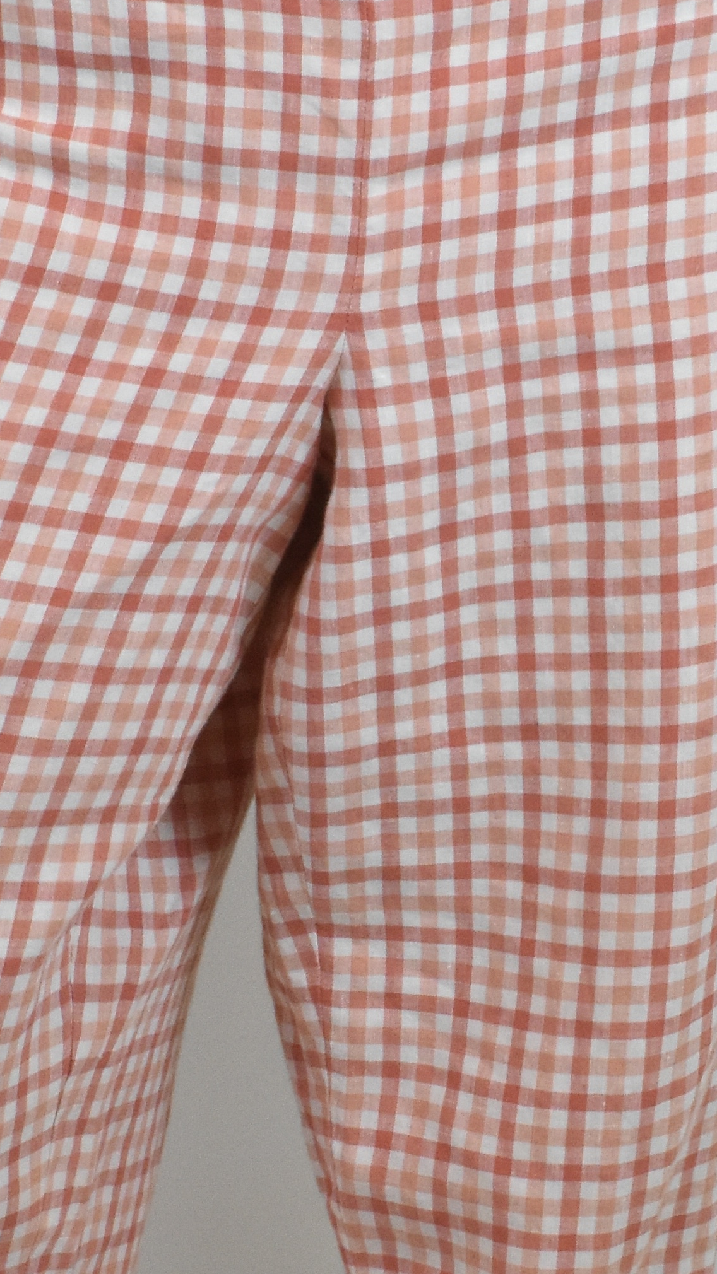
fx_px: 4733
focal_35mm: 140
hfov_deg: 8.6
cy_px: 916
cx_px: 162
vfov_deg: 15.3
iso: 1600
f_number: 18
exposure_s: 1/50
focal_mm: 30
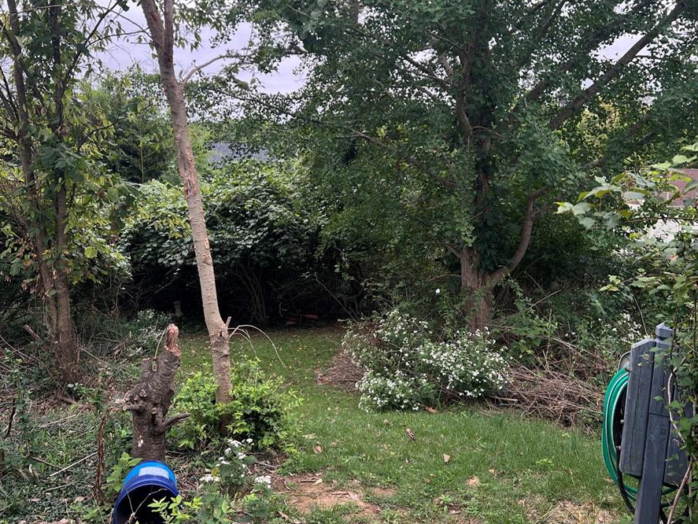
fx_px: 605
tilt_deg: -8.9
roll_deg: +0.4
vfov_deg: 46.8
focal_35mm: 30
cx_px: 323
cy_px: 254
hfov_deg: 59.9
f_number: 1.5
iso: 50
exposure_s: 1/486
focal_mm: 5.7
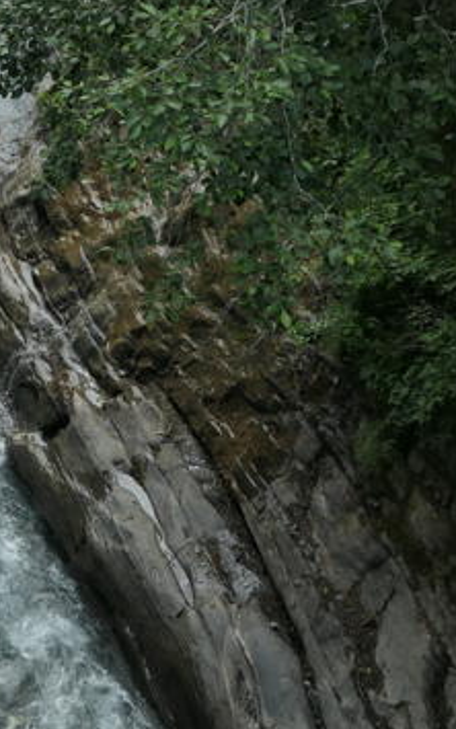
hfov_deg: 18.1
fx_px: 1371
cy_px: -47
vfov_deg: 27.5
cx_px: -56
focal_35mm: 69
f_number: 3.3
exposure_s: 1/640
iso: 200
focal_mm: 8.8
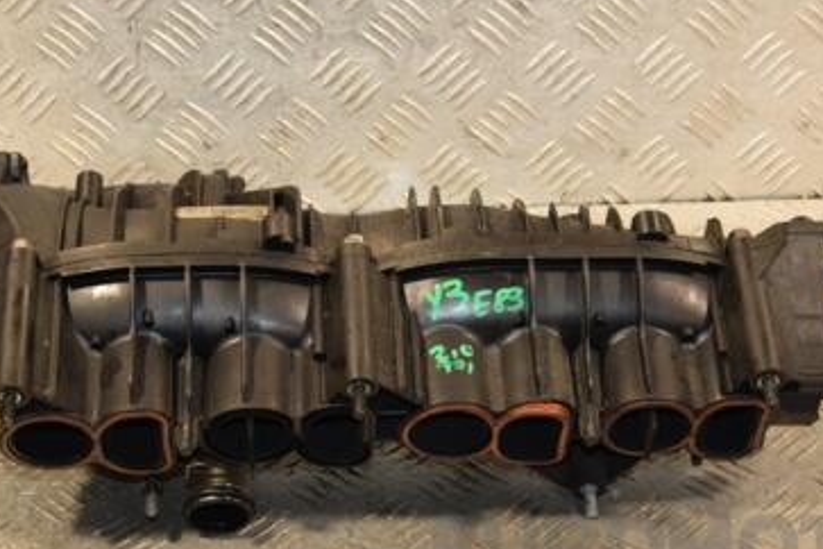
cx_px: 390
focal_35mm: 87
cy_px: 247
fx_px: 1985
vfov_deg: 15.7
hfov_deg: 23.4
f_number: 5
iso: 800
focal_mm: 35
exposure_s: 1/125
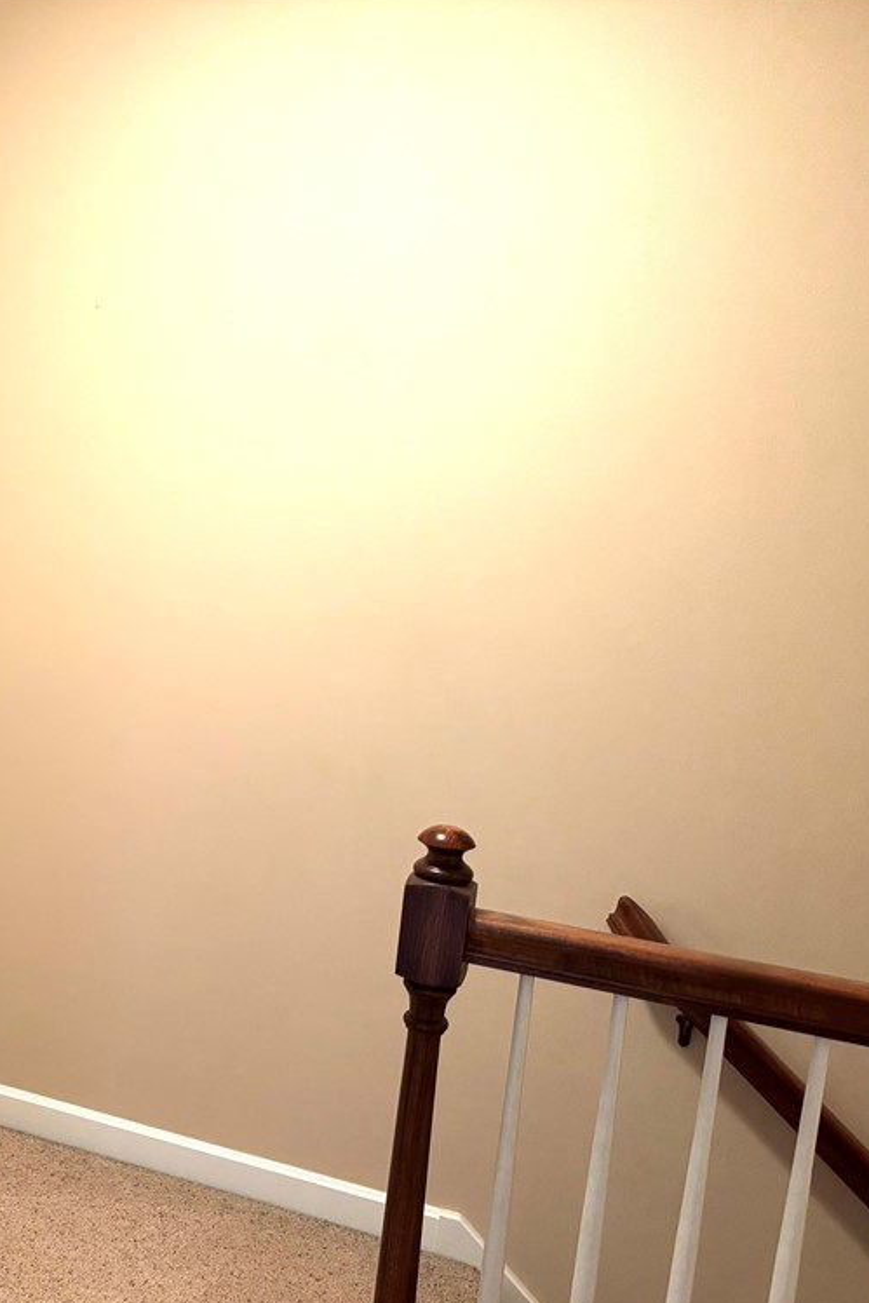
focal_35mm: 37
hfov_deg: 32.9
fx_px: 1339
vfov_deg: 51.9
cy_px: 658
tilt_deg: -6.6
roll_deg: -4.1
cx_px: -3
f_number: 1.6
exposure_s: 1/60
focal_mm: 5.96
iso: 160
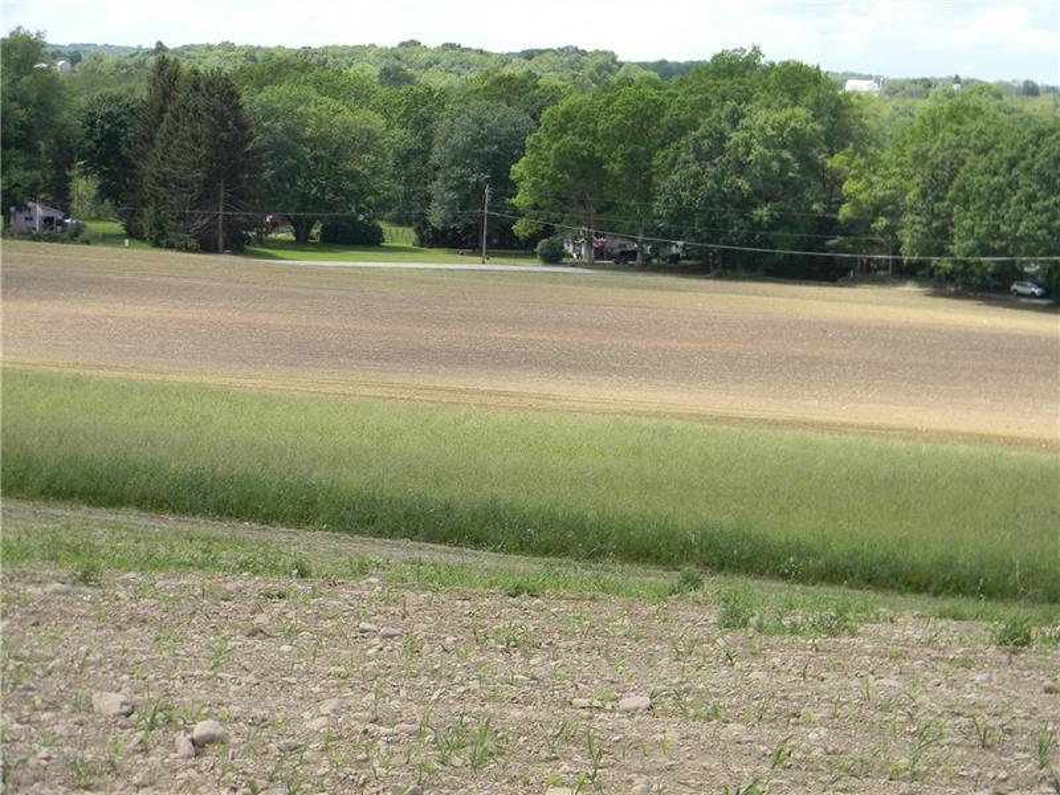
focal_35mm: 67
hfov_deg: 29.0
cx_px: 530
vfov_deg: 21.9
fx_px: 2052
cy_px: 398
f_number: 4.3
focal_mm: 12.2
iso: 80
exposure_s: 1/283
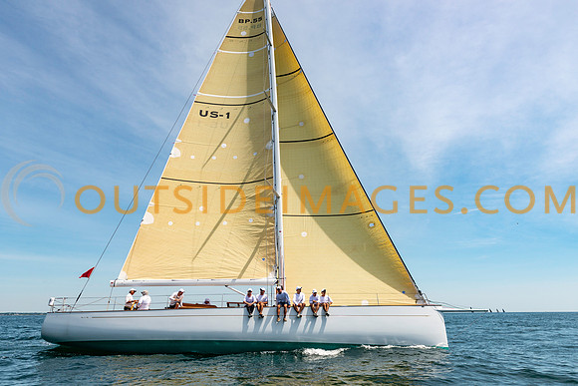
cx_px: 289
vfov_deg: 51.4
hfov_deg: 71.7
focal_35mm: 25
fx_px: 400
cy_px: 193
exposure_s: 1/2000
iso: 250
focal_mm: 24
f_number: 5
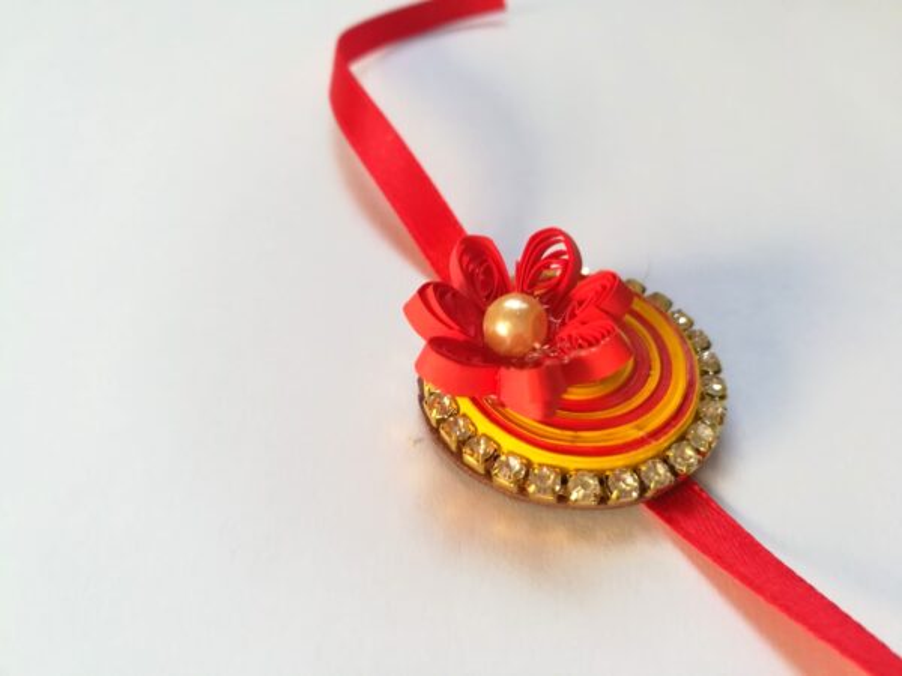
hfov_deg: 67.3
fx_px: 677
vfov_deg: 53.1
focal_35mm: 26
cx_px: 451
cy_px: 338
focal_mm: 3.83
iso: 125
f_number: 2.2
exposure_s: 1/33.3
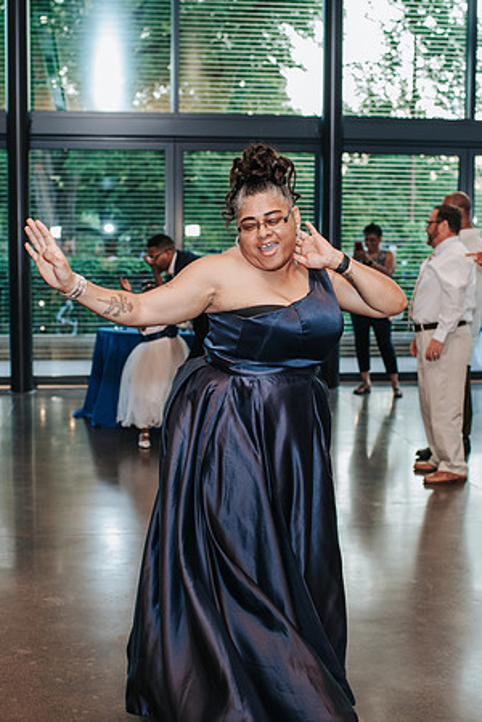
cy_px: 361
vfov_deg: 37.9
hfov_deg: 25.8
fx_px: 1053
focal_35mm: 52
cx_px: 241
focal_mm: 35
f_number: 2.8
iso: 1000
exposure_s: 1/160
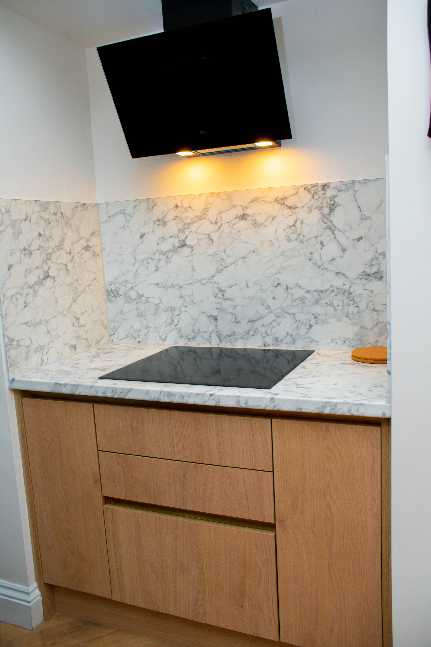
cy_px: 324
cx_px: 216
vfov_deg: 61.9
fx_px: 539
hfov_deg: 43.6
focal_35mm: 30
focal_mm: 20
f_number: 4.5
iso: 400
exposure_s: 1/200
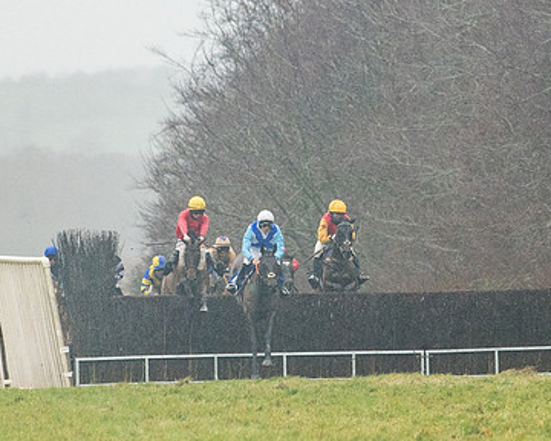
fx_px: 11480
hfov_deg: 2.7
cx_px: 232
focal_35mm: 704
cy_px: 189
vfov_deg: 2.2
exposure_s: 1/1000
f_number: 4.5
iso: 1000
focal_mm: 200
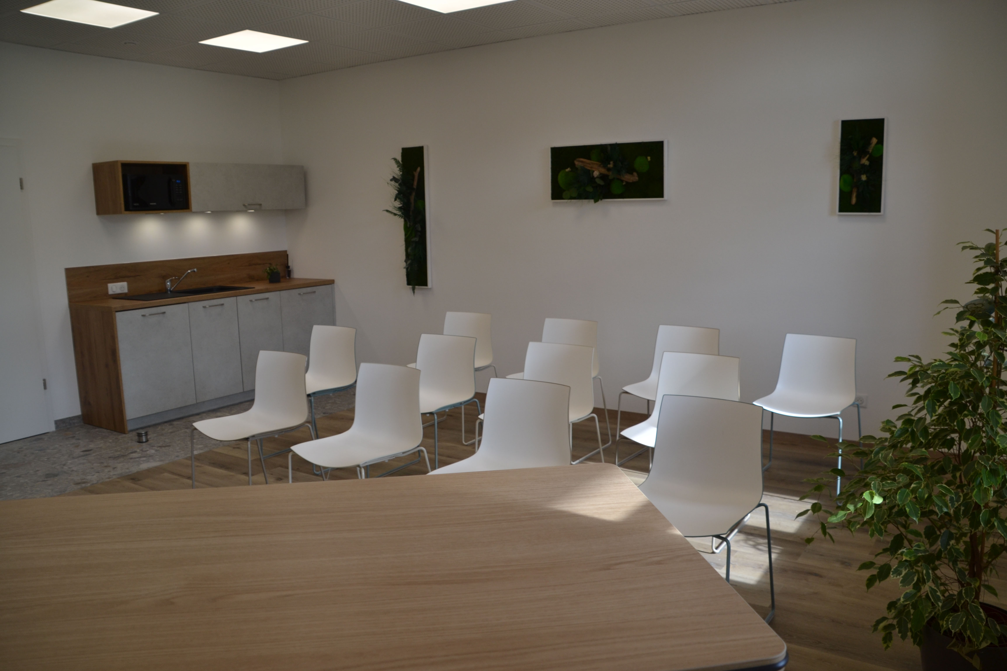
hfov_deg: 67.4
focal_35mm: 27
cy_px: 336
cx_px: 504
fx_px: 755
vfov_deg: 47.9
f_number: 5
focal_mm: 18
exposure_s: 1/200
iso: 200
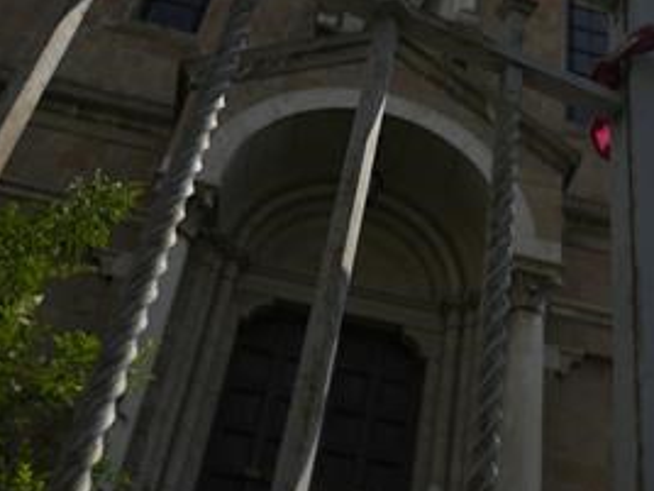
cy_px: 111
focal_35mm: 56
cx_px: 417
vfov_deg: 25.7
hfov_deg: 34.1
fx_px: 1058
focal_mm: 24
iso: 250
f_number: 4
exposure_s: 1/5000
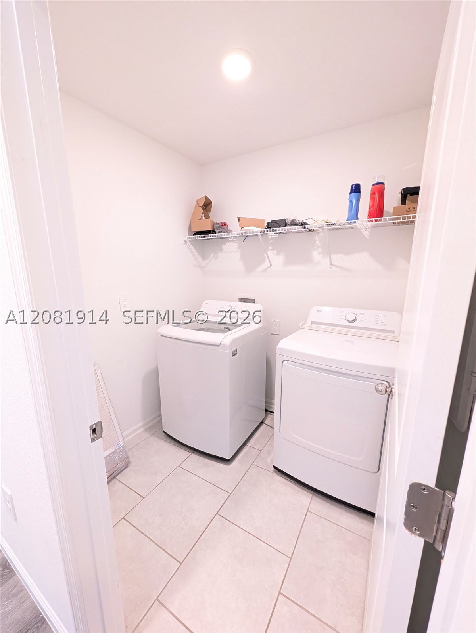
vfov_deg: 110.5
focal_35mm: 12
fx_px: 220
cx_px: 238
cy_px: 316
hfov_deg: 94.6
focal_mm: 2.02
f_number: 1.7
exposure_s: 1/120
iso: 649
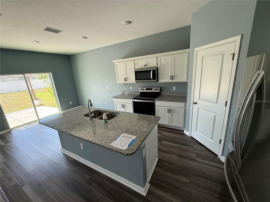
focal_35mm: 14
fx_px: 109
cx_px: 135
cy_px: 101
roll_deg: +3.5
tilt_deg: -10.8
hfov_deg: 102.1
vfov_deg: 85.7
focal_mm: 2.22
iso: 100
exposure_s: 1/99
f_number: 2.2
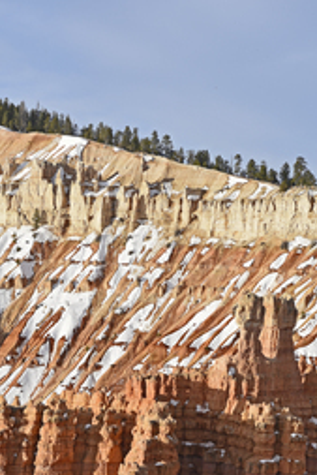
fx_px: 1899
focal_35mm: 144
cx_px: 123
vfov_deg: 14.1
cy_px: 441
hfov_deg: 9.5
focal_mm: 70
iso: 100
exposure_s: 1/200
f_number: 7.1
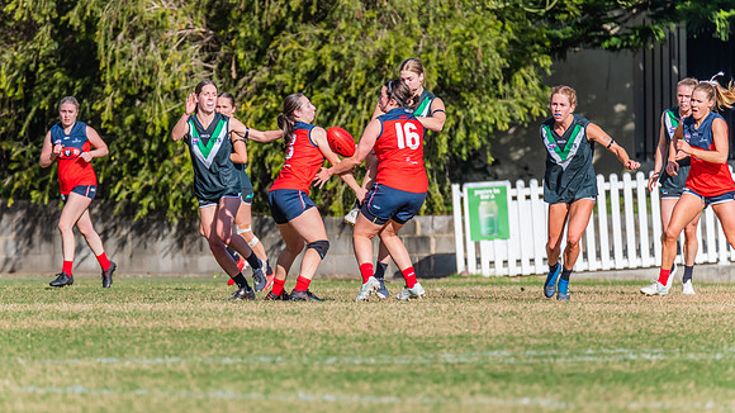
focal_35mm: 574
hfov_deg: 3.8
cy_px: 189
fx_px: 11184
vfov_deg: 2.1
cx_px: 334
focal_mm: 500
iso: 800
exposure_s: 1/1600
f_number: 9
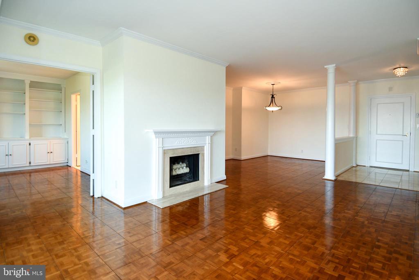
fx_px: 210
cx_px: 210
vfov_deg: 67.4
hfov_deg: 90.0
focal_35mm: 18
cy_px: 140
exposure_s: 1/60
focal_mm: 12
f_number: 4
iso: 250
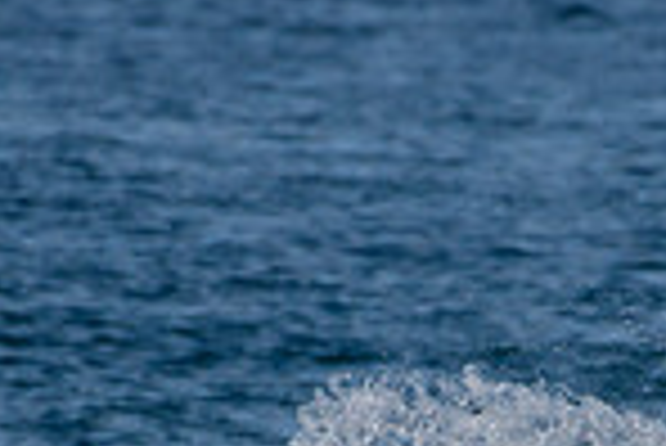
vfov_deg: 0.6
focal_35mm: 2401
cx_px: 468
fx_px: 44461
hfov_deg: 0.9
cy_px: 623
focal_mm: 500
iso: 180
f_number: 5.6
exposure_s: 1/2000
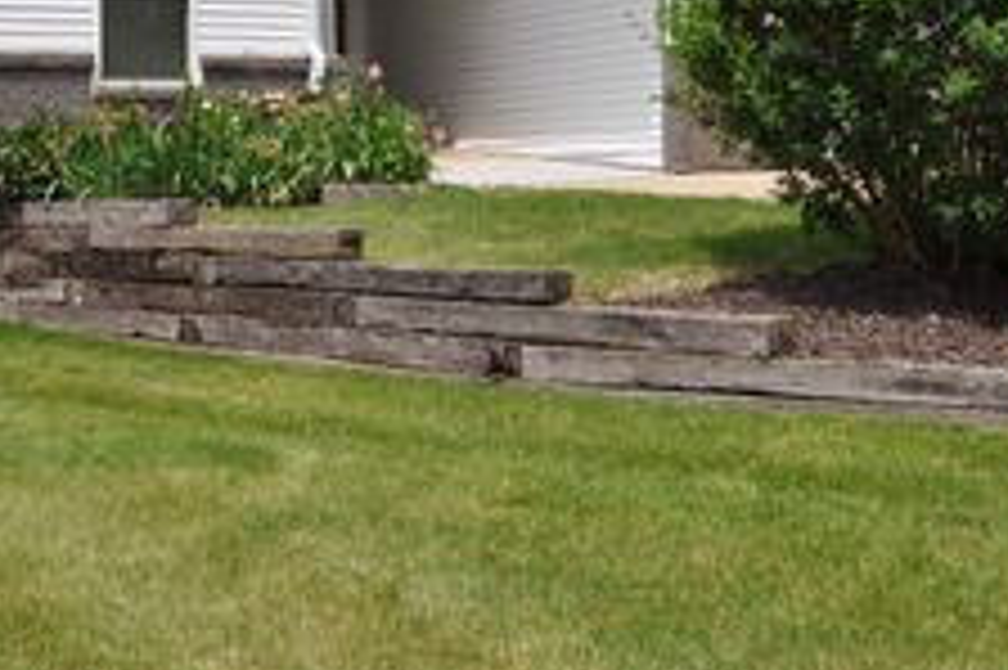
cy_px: 81
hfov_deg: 29.9
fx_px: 1875
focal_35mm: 67
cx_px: 324
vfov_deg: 19.9
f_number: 10
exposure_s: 1/400
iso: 200
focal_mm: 20
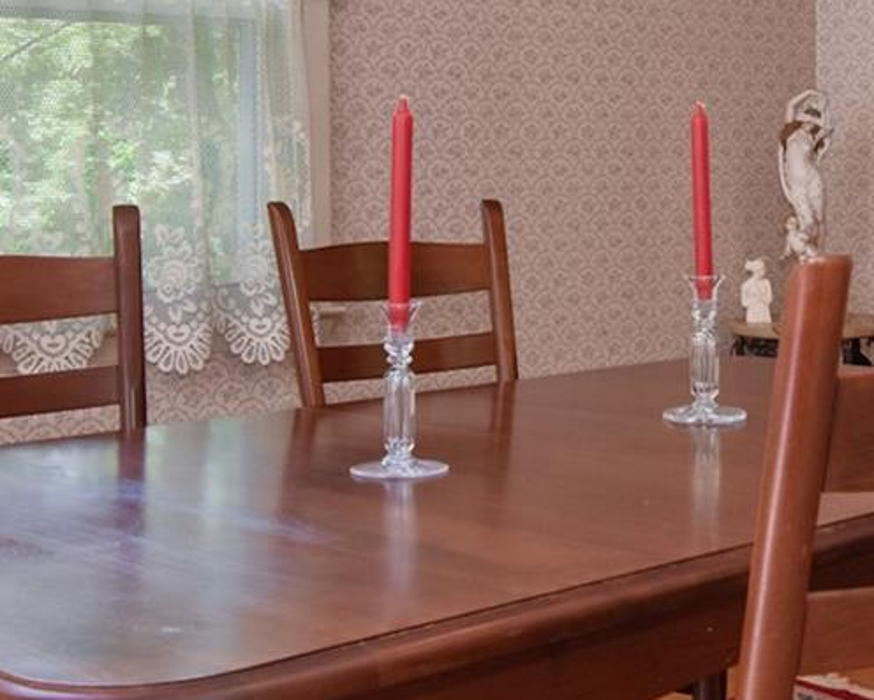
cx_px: 606
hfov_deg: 29.3
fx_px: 1654
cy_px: 214
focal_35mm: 64
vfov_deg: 23.7
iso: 640
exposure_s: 1/40
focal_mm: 11
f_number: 8
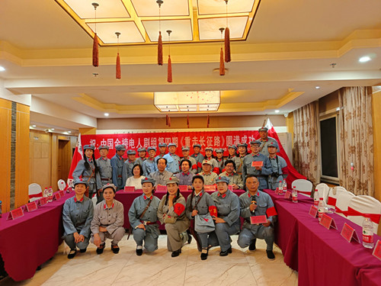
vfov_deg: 56.8
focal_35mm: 24
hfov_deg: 71.6
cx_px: 190
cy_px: 143
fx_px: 264
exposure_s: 1/25
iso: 2864
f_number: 1.75
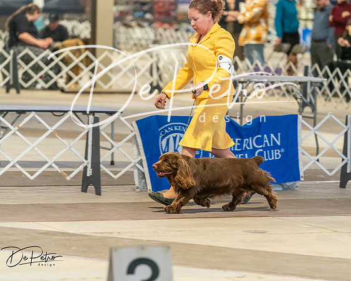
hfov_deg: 9.2
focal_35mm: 211
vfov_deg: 7.3
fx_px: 2187
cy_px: 140
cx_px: 176
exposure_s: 1/250
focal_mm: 187
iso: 6400
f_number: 3.5
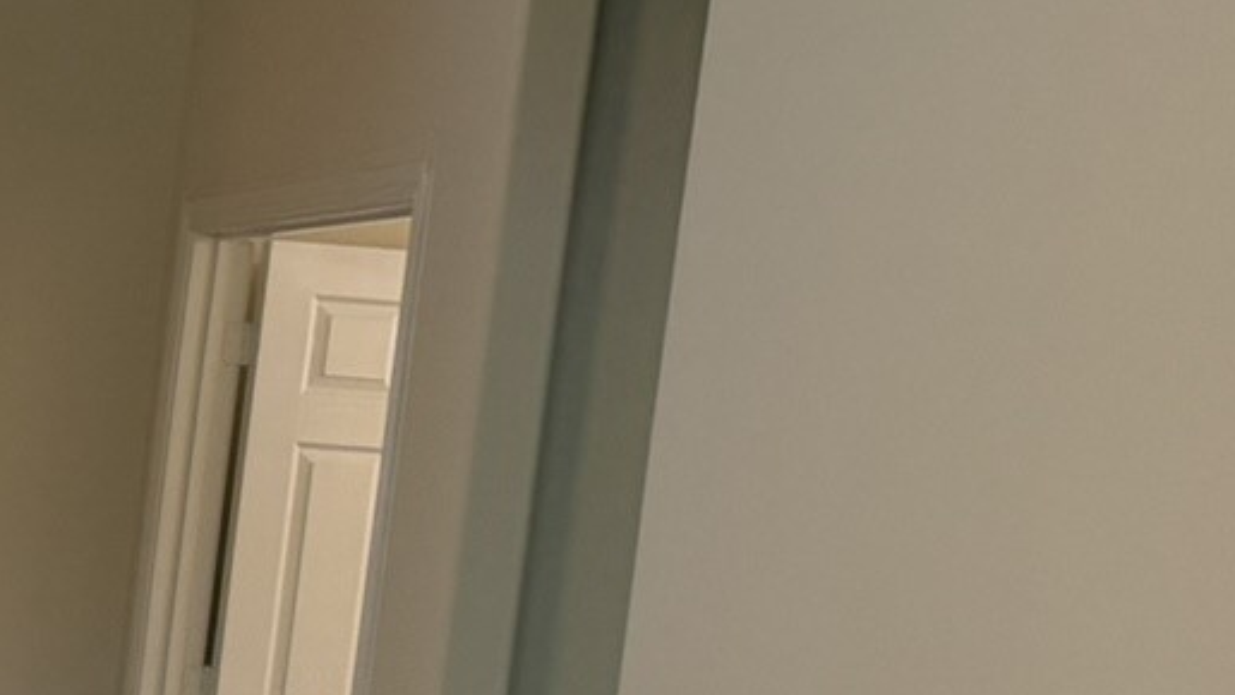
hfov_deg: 16.2
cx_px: -1177
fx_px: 3407
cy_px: 705
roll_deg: -4.2
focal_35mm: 104
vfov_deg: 11.5
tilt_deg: -6.4
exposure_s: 1/120
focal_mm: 6.76
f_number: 1.78
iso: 250
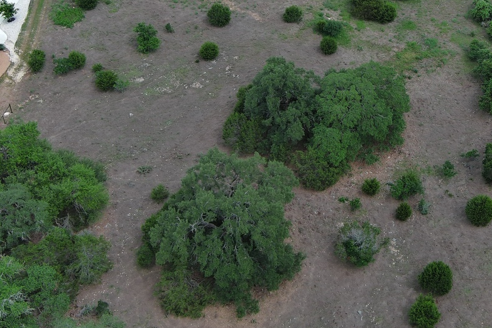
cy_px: -3
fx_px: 820
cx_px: 356
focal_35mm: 60
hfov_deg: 32.9
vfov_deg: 21.8
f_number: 2.8
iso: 100
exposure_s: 1/574
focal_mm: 10.57
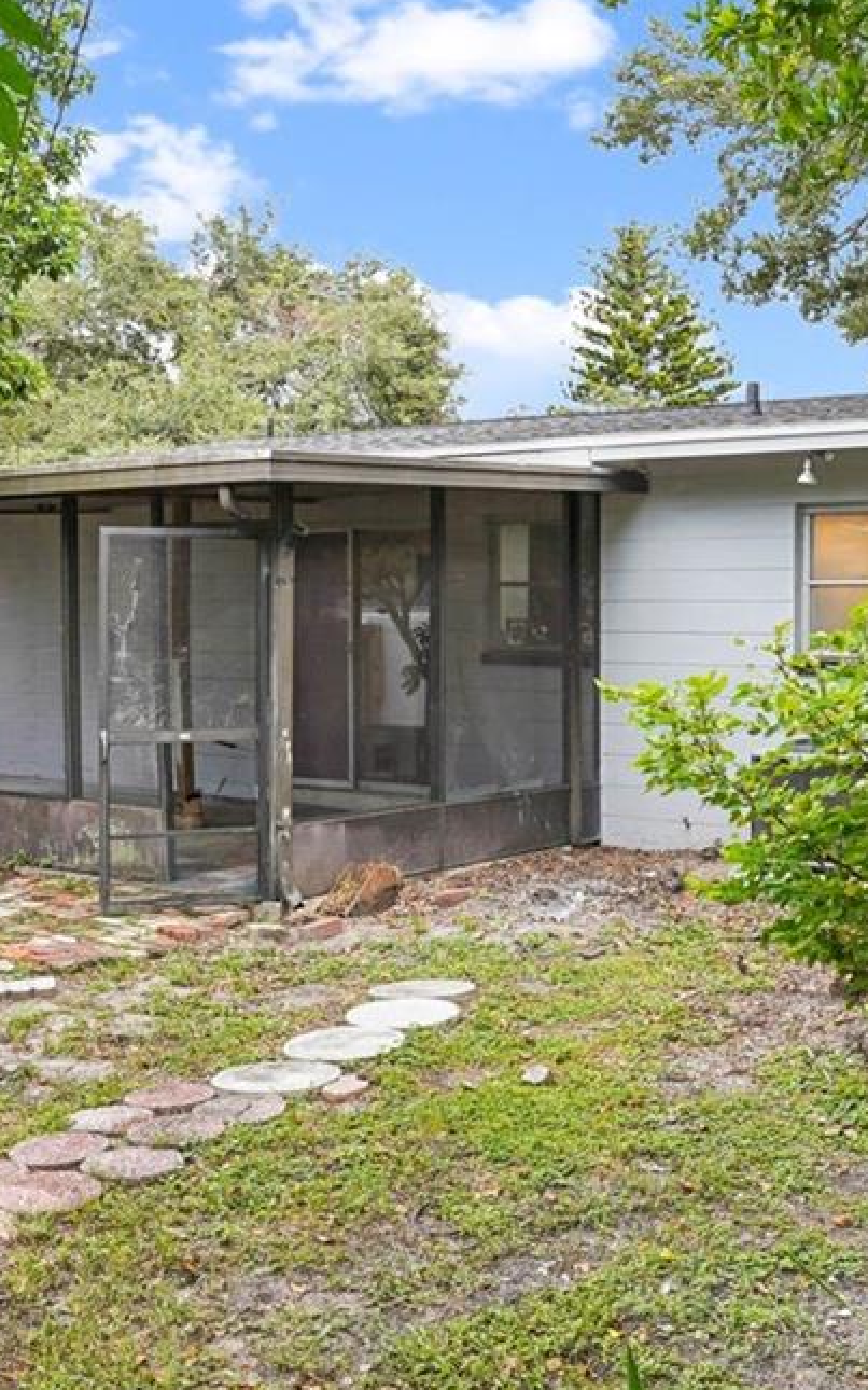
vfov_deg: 46.2
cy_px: 651
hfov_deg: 29.7
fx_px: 1628
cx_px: 569
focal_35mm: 43
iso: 200
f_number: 8
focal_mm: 17
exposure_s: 1/125
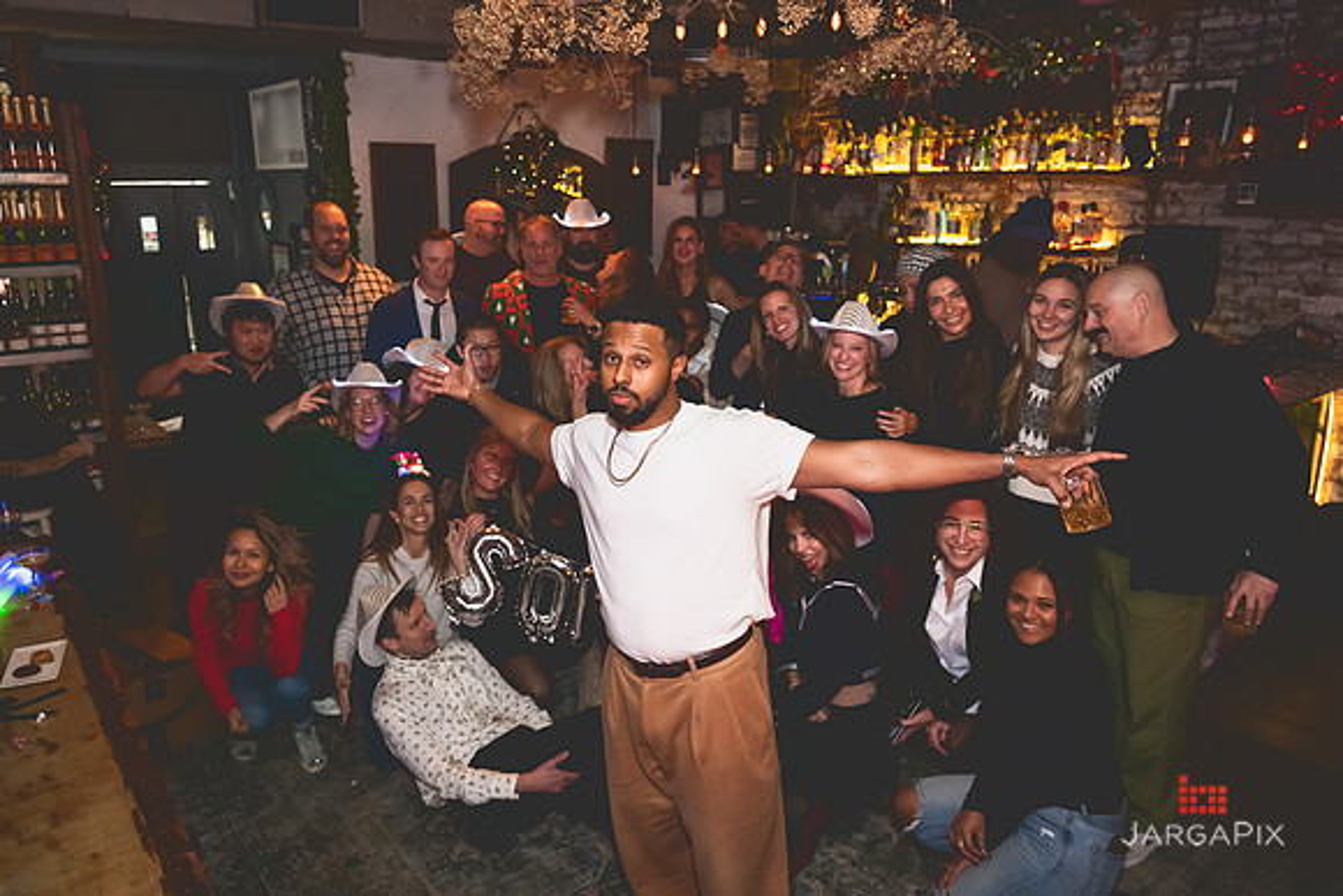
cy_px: 433
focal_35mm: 26
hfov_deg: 68.9
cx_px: 650
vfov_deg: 49.2
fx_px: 978
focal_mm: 24
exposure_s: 1/125
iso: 3200
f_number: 3.5
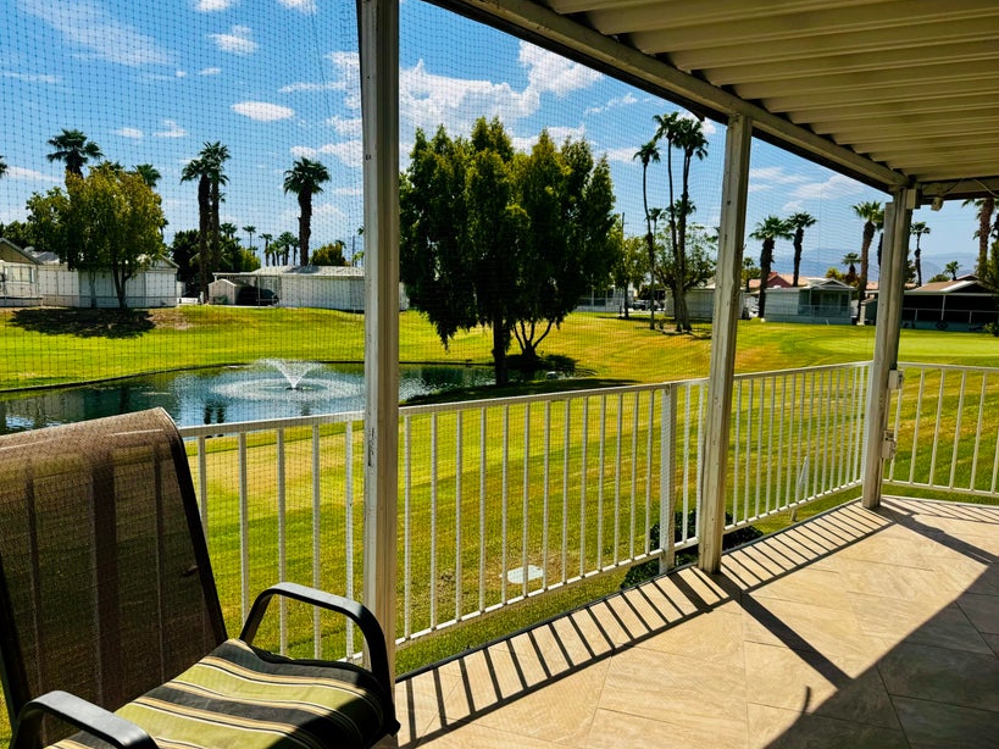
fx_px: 721
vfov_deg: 54.9
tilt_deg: -7.2
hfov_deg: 69.4
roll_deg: -1.8
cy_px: 378
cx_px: 481
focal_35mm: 25
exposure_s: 1/7092
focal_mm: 6.76
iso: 80
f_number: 1.78
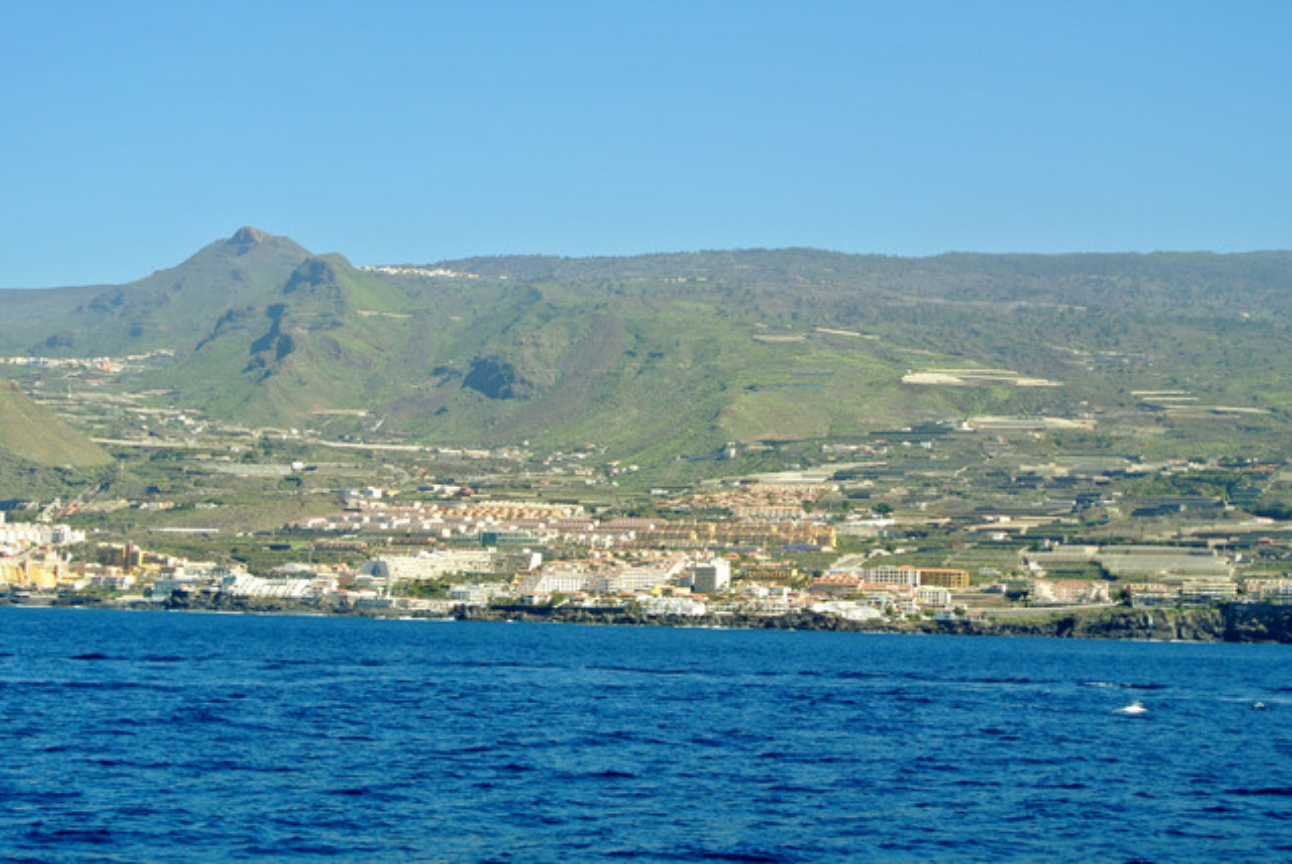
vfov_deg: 16.9
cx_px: 646
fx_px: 2910
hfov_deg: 25.0
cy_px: 432
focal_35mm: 81
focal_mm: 30
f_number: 5.6
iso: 100
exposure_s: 1/400
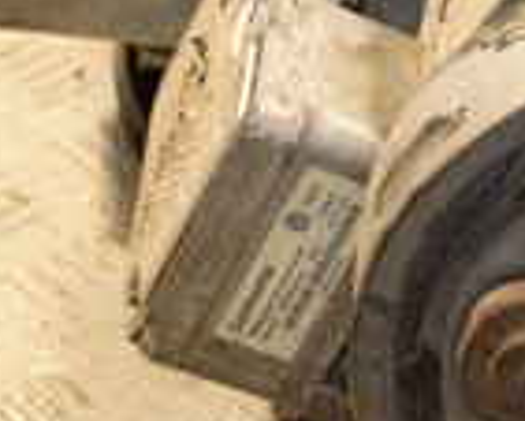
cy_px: -48
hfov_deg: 7.5
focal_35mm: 255
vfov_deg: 6.0
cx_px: 626
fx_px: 3965
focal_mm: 40
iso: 800
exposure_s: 1/200
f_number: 4.8
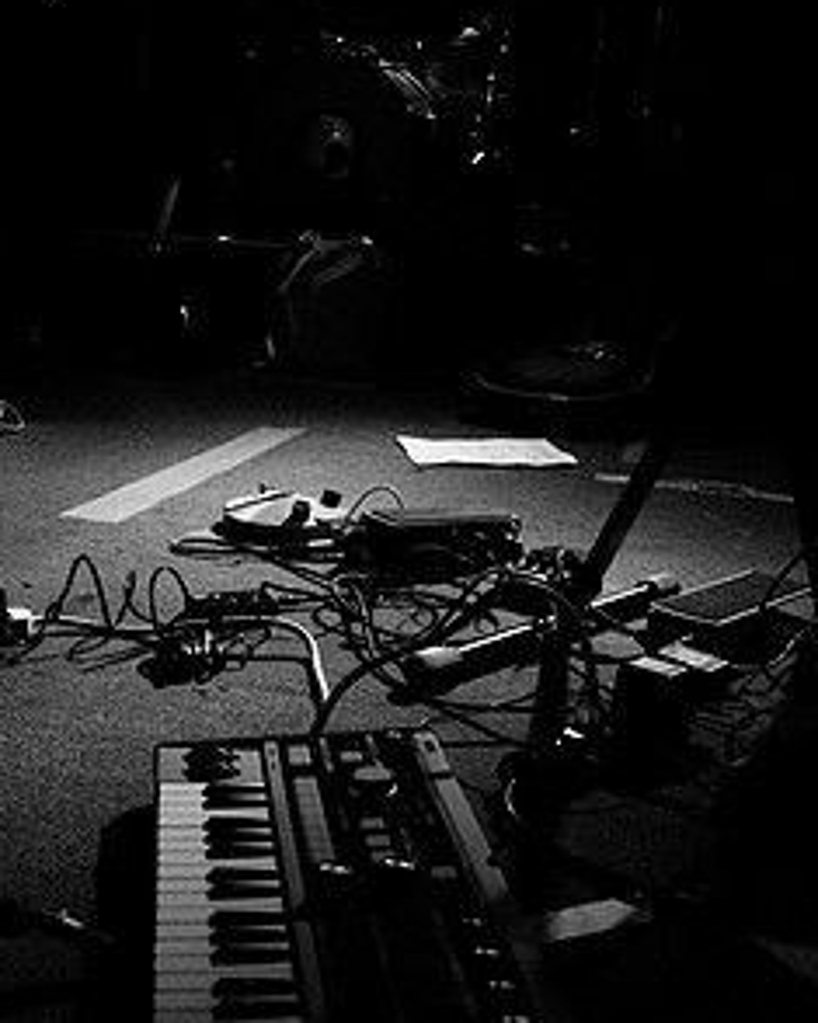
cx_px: 451
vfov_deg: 42.5
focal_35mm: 43
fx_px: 1302
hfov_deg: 34.8
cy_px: 651
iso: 1250
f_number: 2.8
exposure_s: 1/80
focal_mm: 20
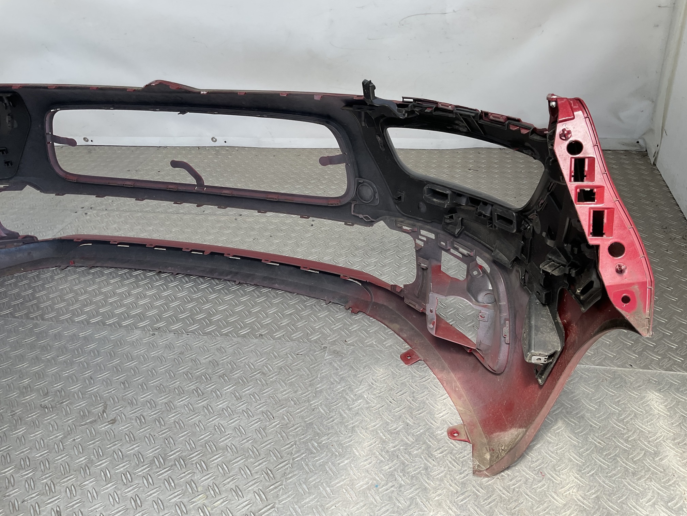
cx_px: 344
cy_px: 258
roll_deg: +2.3
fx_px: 576
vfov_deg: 48.2
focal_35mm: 29
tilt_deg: -31.8
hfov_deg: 61.7
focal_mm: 3
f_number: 1.8
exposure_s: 1/206
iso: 16
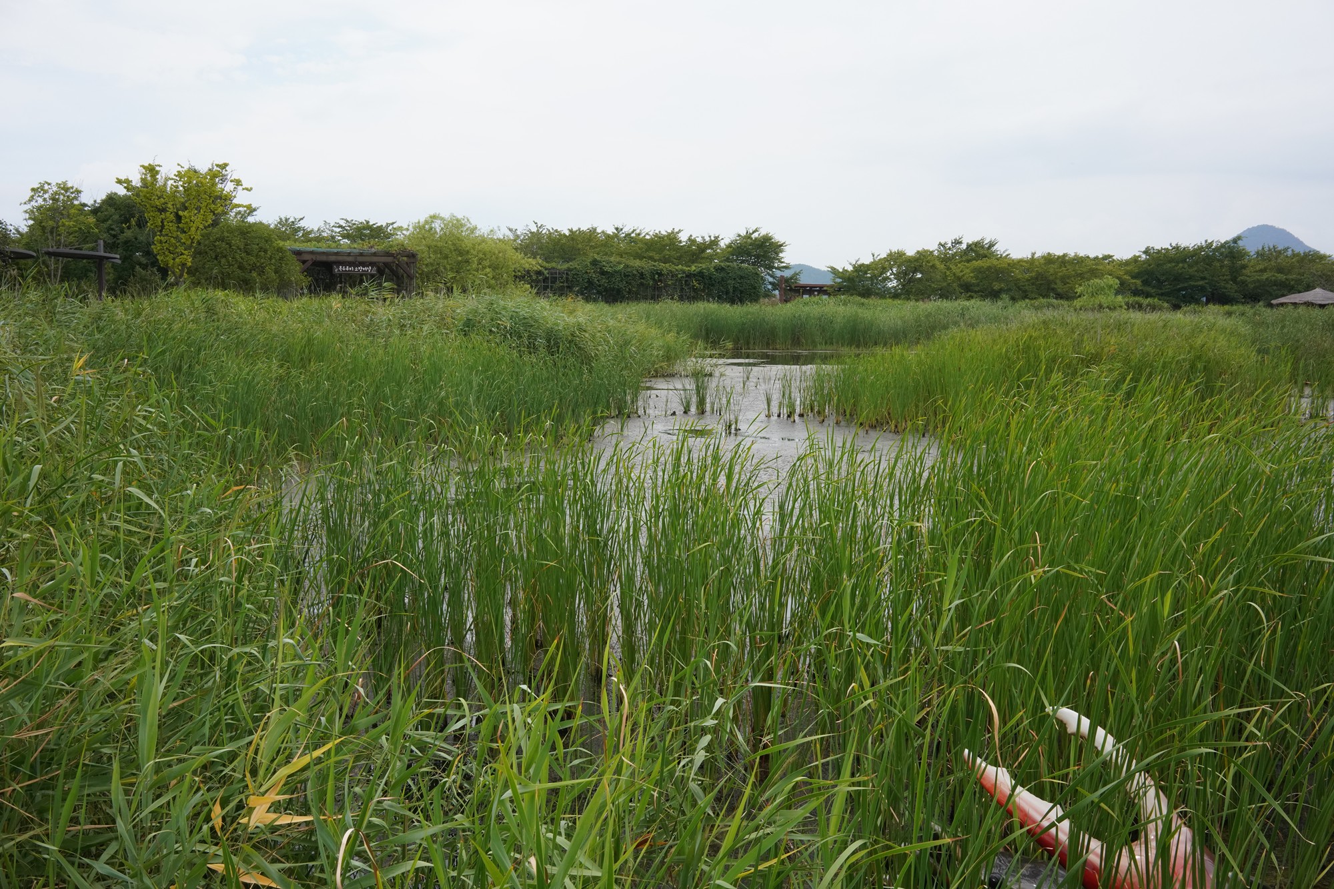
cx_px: 667
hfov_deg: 54.4
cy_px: 444
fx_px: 1297
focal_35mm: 35
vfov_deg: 37.9
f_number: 18
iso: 1600
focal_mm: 35
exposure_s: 1/500
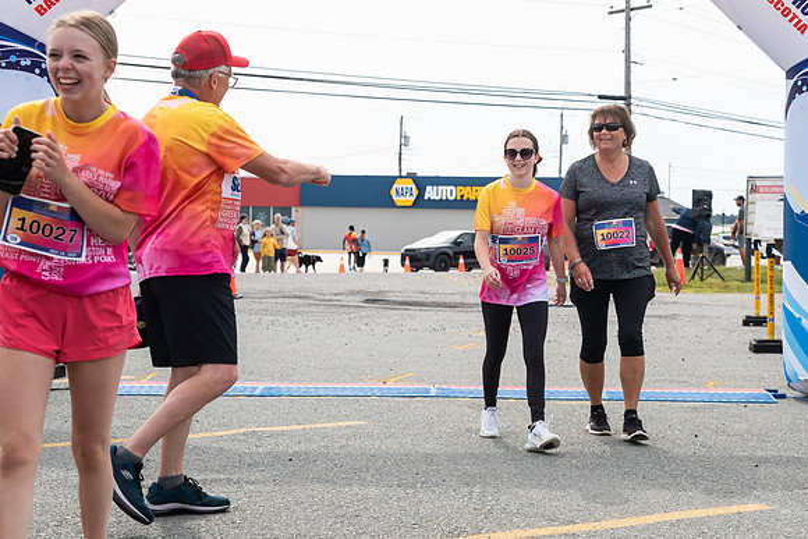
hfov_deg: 27.6
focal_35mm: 73
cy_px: 201
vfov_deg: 18.8
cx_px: 553
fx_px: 1629
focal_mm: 52
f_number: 4
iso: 800
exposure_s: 1/3200
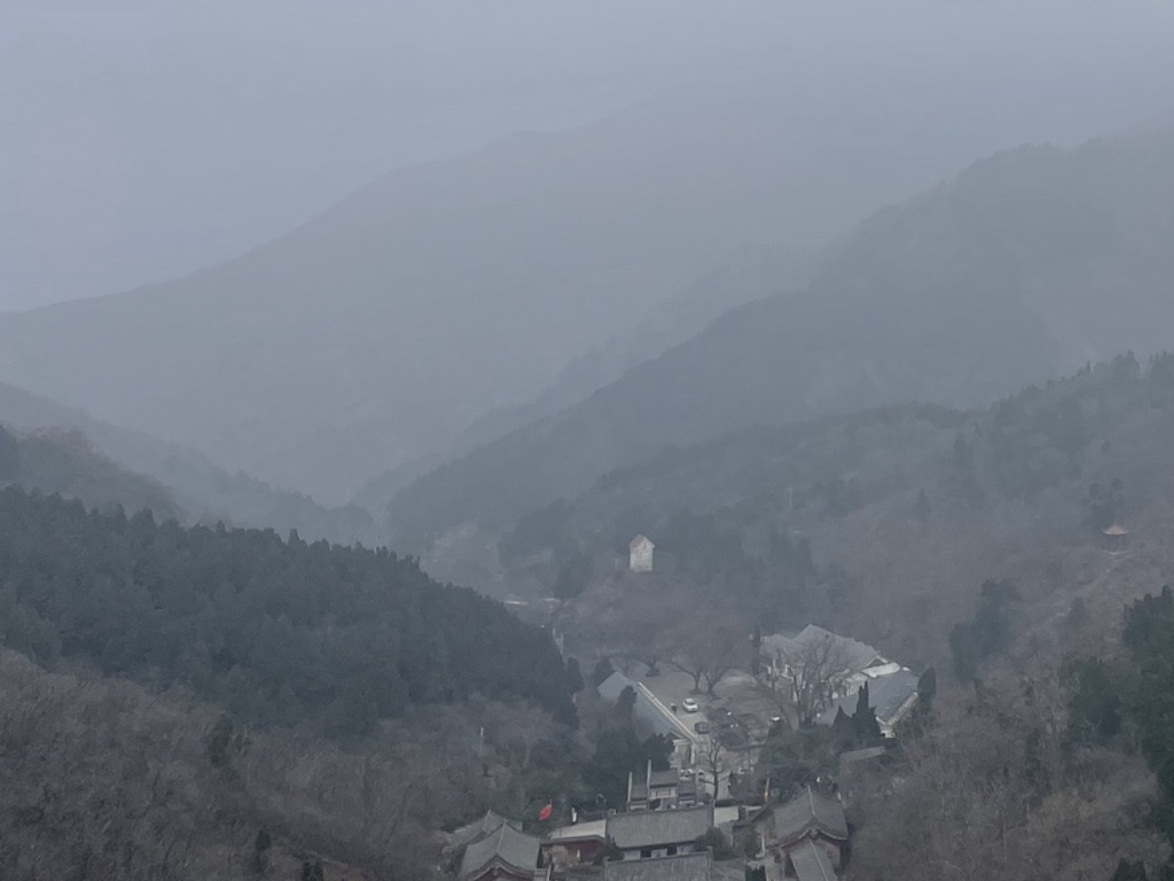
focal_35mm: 57
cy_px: -62
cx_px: 1336
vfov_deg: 24.2
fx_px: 1933
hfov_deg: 29.9
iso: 32
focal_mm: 5.1
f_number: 1.6
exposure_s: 1/618
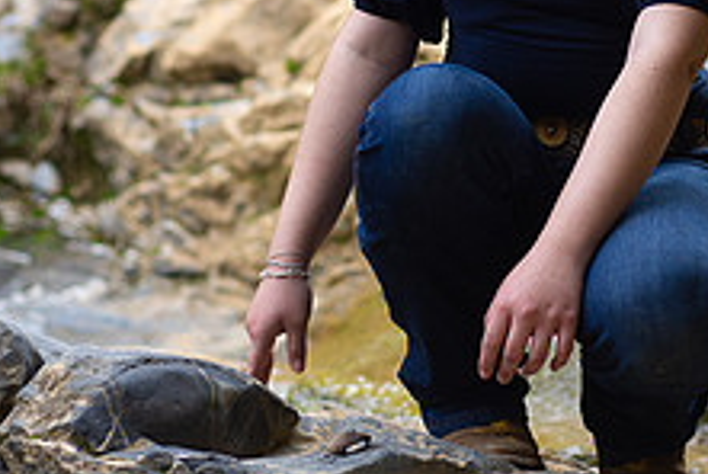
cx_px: 519
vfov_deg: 10.4
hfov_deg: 15.6
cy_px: -21
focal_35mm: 131
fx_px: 2580
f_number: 2.8
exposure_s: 1/1000
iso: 400
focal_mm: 50
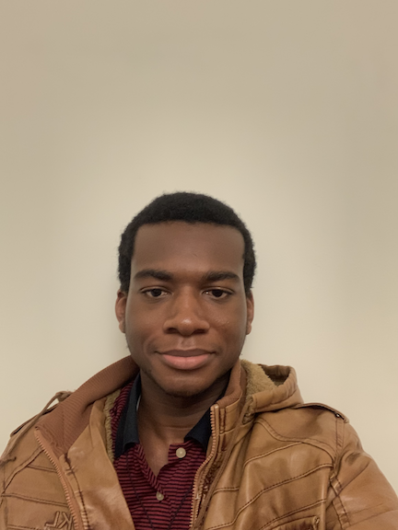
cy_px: 265
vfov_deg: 56.8
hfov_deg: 44.2
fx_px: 491
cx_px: 199
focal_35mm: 32
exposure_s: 1/30
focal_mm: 2.87
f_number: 2.2
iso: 500
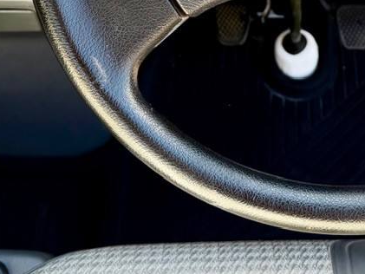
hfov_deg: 26.3
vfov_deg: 18.5
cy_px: -99
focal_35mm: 73
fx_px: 770
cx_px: 271
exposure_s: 1/353
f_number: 1.78
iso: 100
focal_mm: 6.76
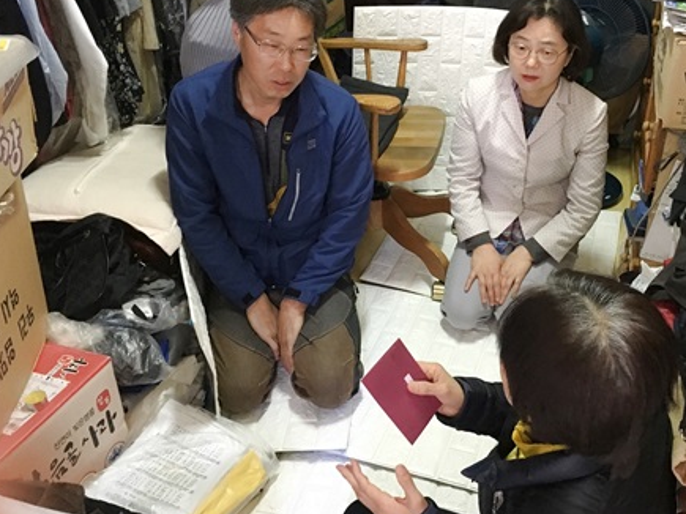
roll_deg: -1.3
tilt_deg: -30.0
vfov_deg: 35.9
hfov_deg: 46.3
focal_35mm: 40
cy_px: 230
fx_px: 792
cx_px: 440
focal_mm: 4.15
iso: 320
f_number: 2.2
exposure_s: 1/15
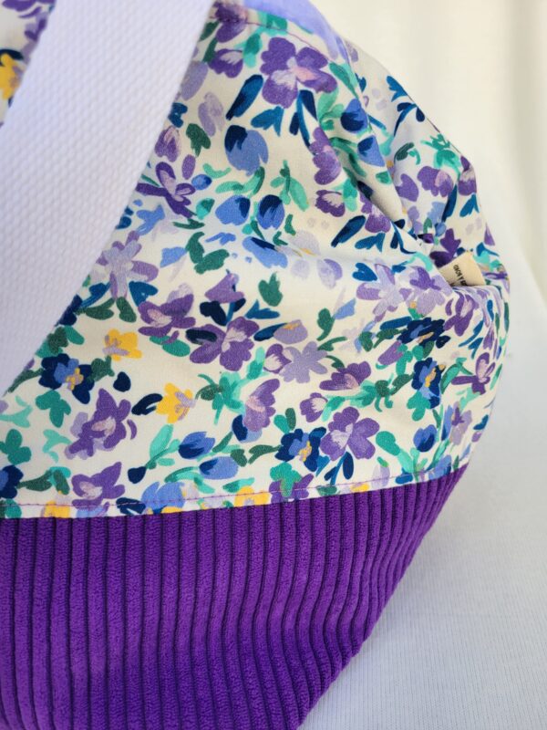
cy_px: 365
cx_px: 274
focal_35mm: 26
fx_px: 548
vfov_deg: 67.3
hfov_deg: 53.1
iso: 40
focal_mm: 5.4
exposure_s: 1/657
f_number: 1.8
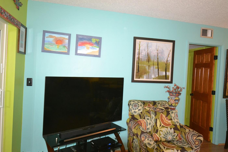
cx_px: 120
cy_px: 74
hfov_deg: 73.7
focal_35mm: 24
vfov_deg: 53.1
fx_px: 152
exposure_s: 1/60
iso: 3200
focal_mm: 14
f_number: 4
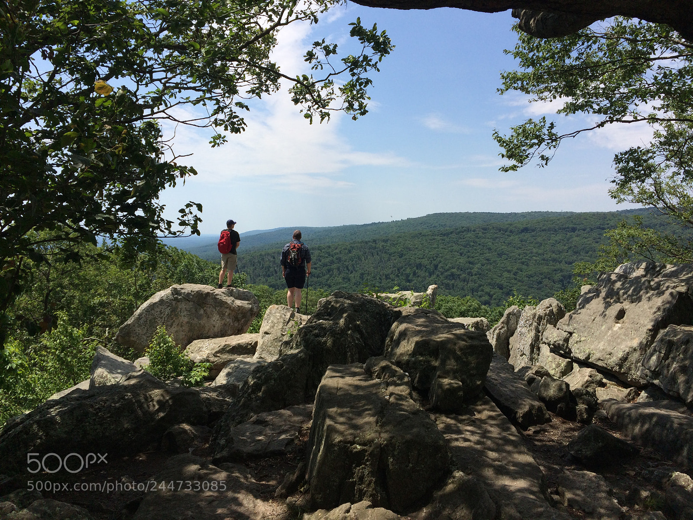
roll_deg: +0.0
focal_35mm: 29
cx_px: 346
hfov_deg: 61.7
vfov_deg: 48.2
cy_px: 260
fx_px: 581
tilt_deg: -3.4
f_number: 2.2
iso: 32
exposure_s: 1/2933
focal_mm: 4.15
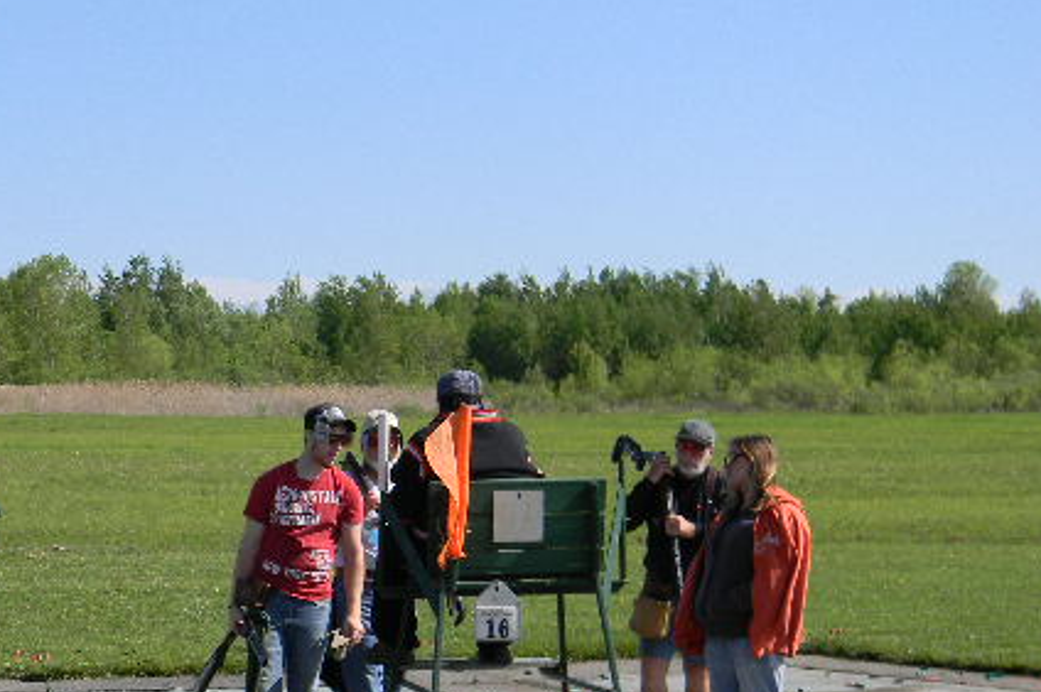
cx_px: 282
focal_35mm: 88
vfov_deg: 15.5
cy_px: 471
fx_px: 2543
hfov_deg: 23.0
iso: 80
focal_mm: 10.1
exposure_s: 1/712
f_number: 4.1
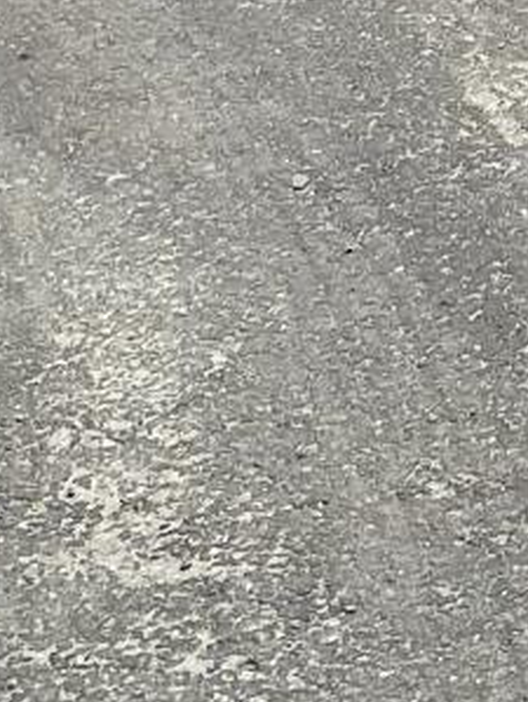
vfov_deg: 9.7
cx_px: 1241
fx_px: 3389
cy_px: -1249
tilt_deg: -2.7
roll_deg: +0.9
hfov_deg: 8.2
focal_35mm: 167
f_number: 1.6
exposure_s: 1/528
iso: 32
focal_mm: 5.1
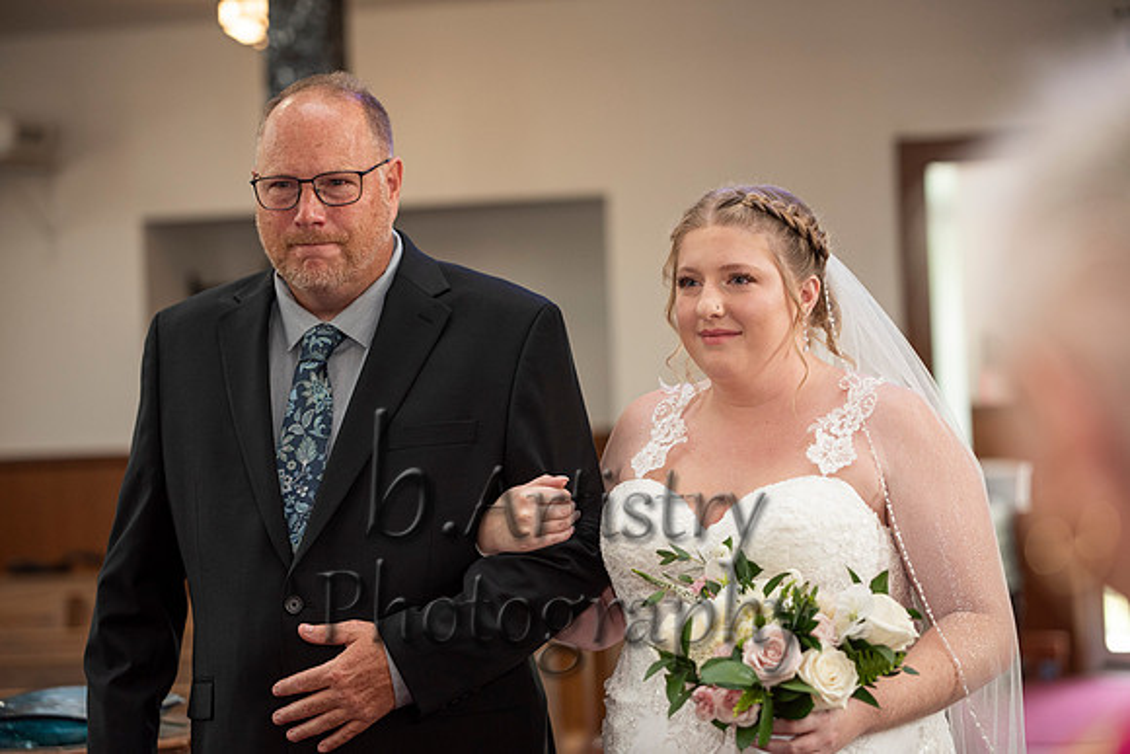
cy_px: 377
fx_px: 3296
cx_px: 565
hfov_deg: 19.5
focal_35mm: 105
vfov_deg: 13.0
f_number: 2.8
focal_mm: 105
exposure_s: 1/125
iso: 640
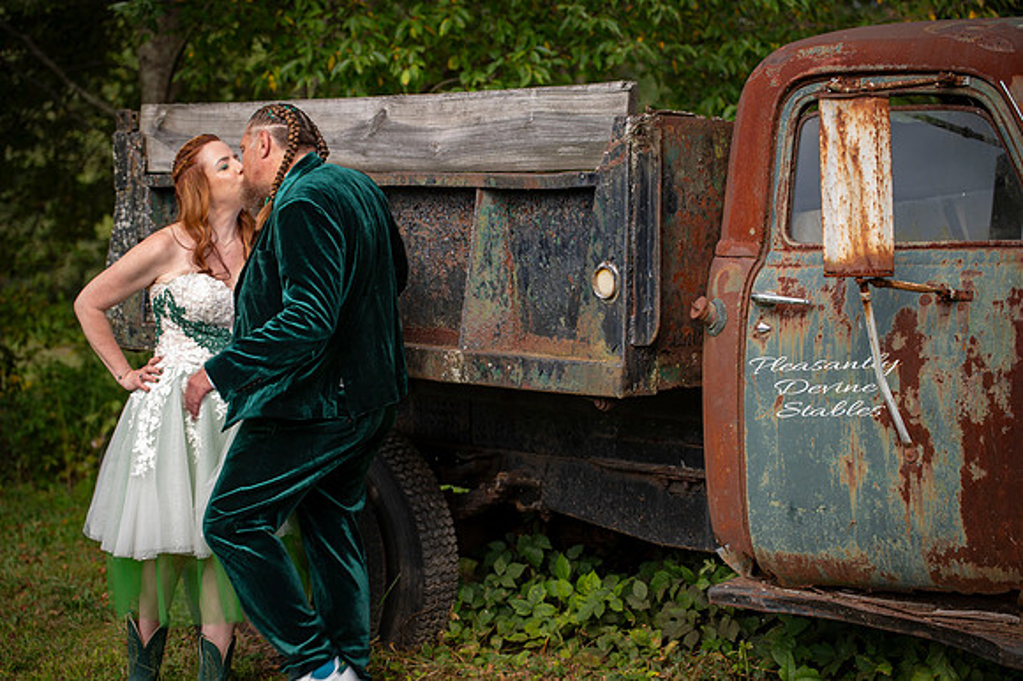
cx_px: 512
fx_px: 2020
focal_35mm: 71
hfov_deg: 28.4
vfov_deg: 19.1
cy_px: 340
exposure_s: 1/125
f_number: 3.2
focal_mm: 70
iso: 64
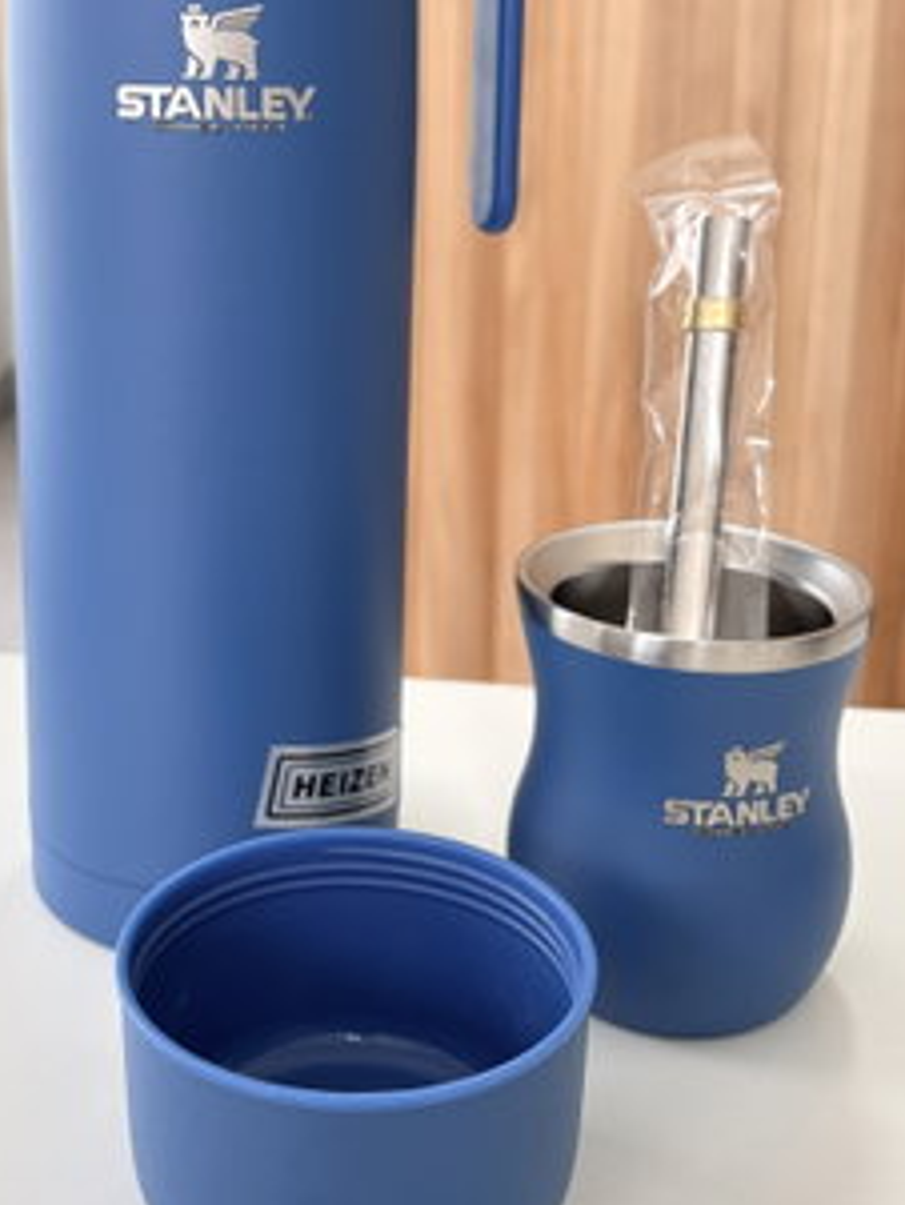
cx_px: 360
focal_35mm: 46
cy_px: 390
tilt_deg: -13.8
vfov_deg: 40.6
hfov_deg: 31.4
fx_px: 1602
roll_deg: -0.6
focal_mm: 5.96
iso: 100
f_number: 1.6
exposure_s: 1/121
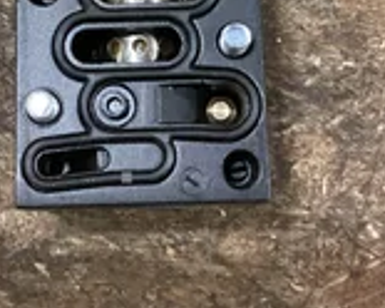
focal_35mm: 78
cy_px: 0
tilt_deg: -76.6
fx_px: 889
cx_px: 142
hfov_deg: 24.4
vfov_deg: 19.1
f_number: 2.4
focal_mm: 3.3
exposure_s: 1/30
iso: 800
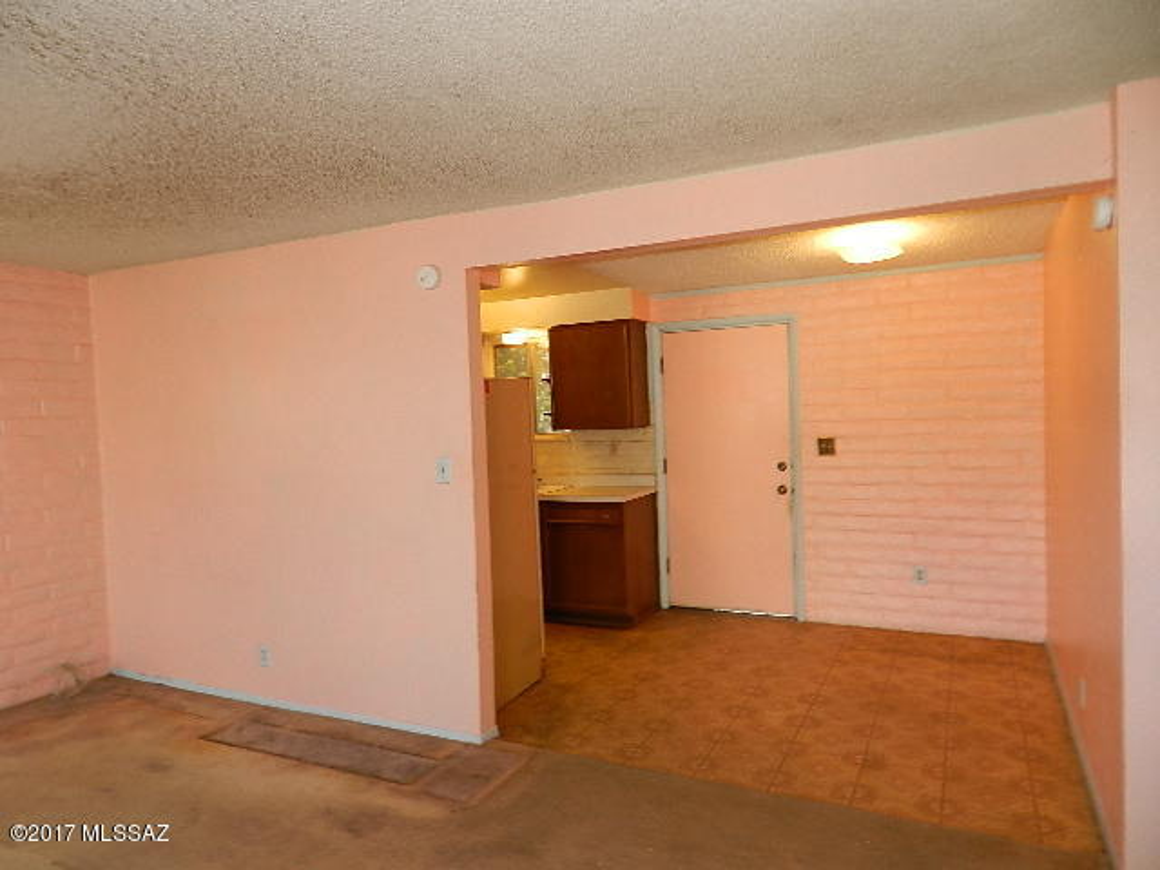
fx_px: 771
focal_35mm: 23
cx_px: 580
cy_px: 435
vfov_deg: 58.9
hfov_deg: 73.9
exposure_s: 1/30
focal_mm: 4
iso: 160
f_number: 3.4
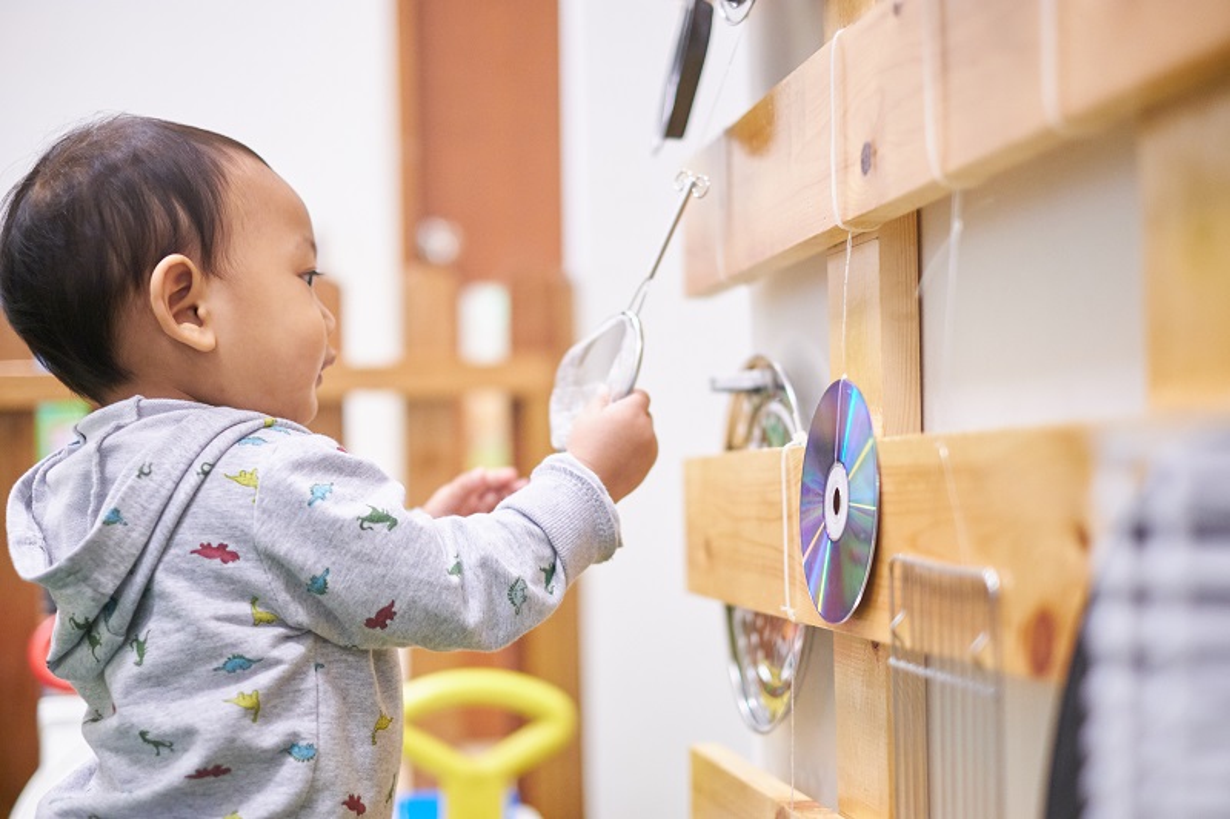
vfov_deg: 25.5
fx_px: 1810
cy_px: 410
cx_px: 615
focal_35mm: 53
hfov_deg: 37.5
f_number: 1.4
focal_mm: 35
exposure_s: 1/160
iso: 1600
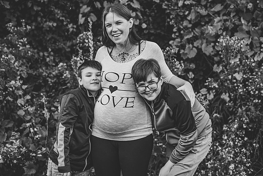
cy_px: 88
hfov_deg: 28.8
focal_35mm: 70
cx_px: 132
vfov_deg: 19.5
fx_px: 511
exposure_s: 1/1250
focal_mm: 70
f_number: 2.8
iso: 1600
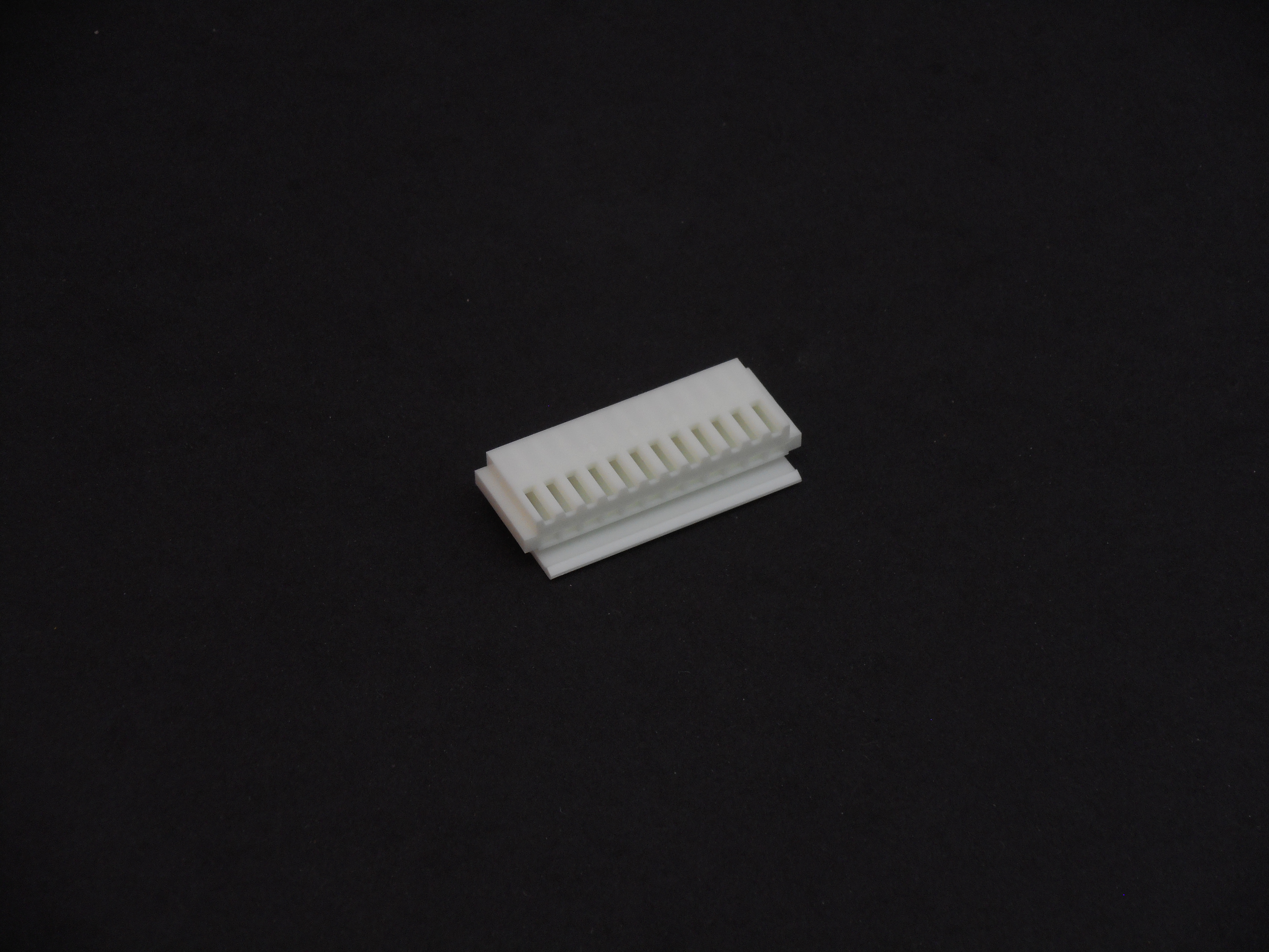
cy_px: 476
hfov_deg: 19.3
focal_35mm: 102
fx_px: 3739
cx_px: 634
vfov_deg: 14.5
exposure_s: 1/60
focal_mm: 18.2
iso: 110
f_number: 5.8
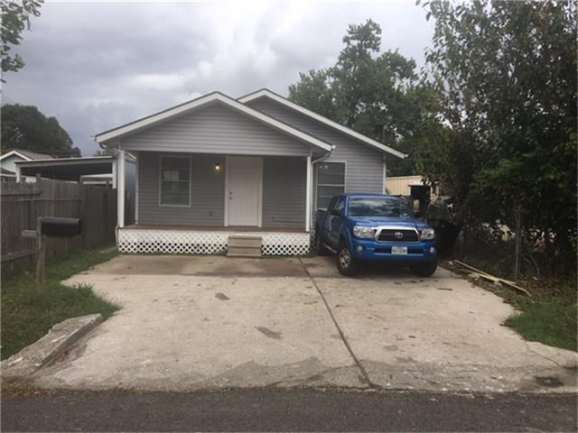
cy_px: 216
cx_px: 289
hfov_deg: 61.7
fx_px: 484
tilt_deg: -1.2
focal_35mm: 29
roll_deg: -1.0
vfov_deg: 48.2
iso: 25
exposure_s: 1/565
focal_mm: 4.15
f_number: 2.2
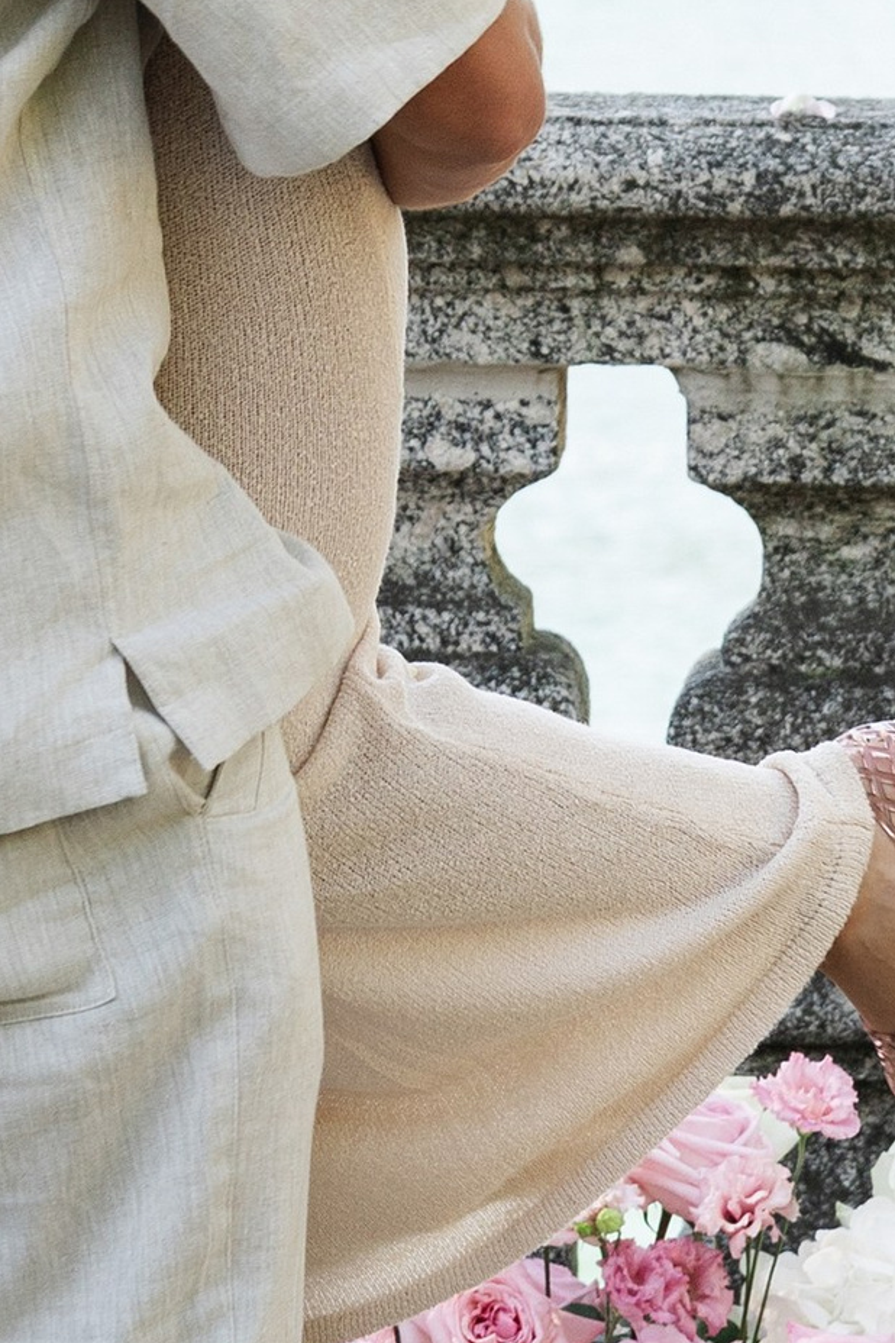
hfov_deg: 5.2
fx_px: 9732
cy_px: 313
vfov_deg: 7.9
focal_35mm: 261
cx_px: -139
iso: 250
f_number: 5.6
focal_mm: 63
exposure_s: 1/250
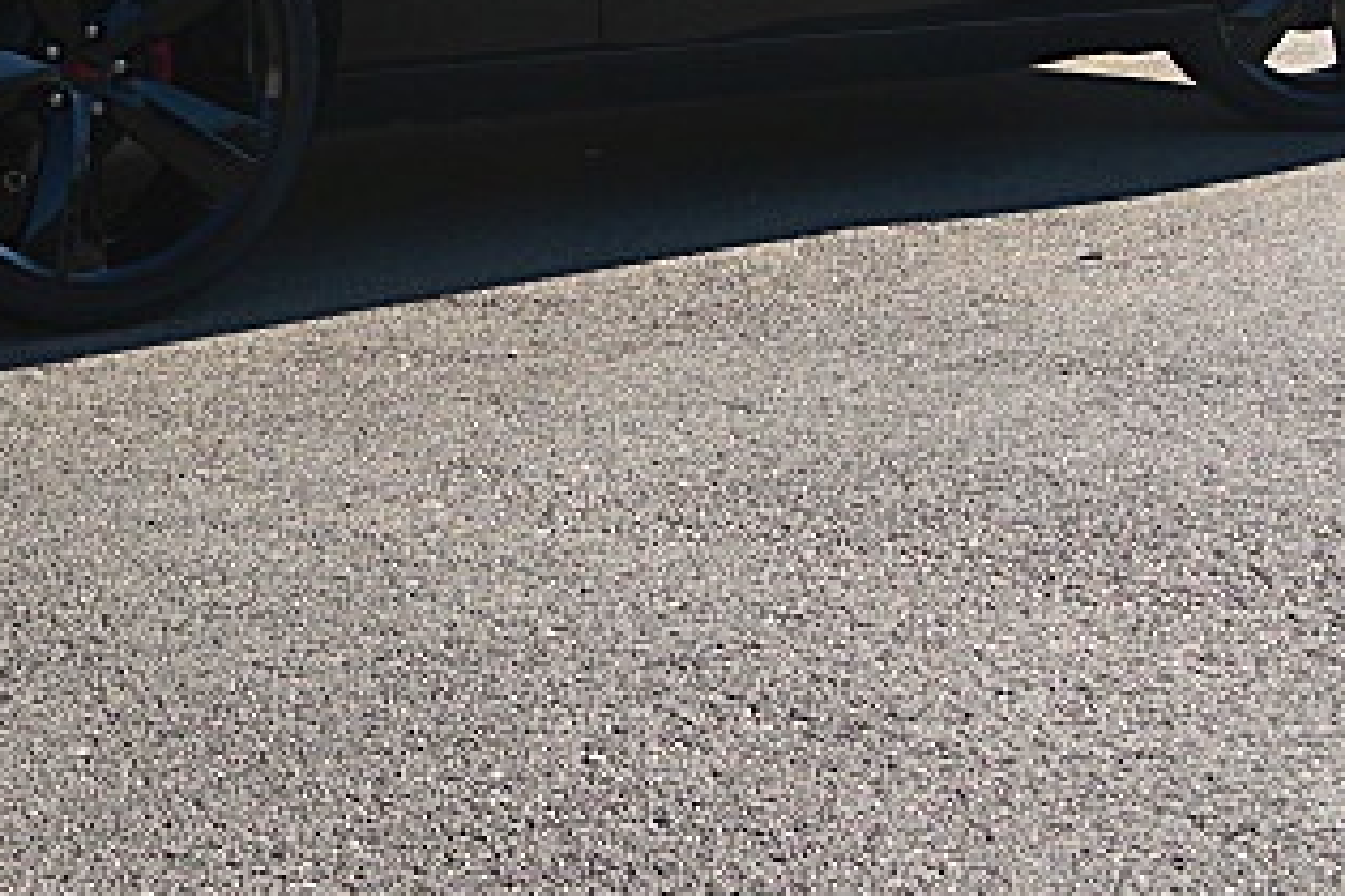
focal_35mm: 76
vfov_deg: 17.7
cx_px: 380
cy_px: 107
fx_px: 2839
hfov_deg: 26.4
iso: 50
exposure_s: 1/320
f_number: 2.8
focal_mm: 6.3
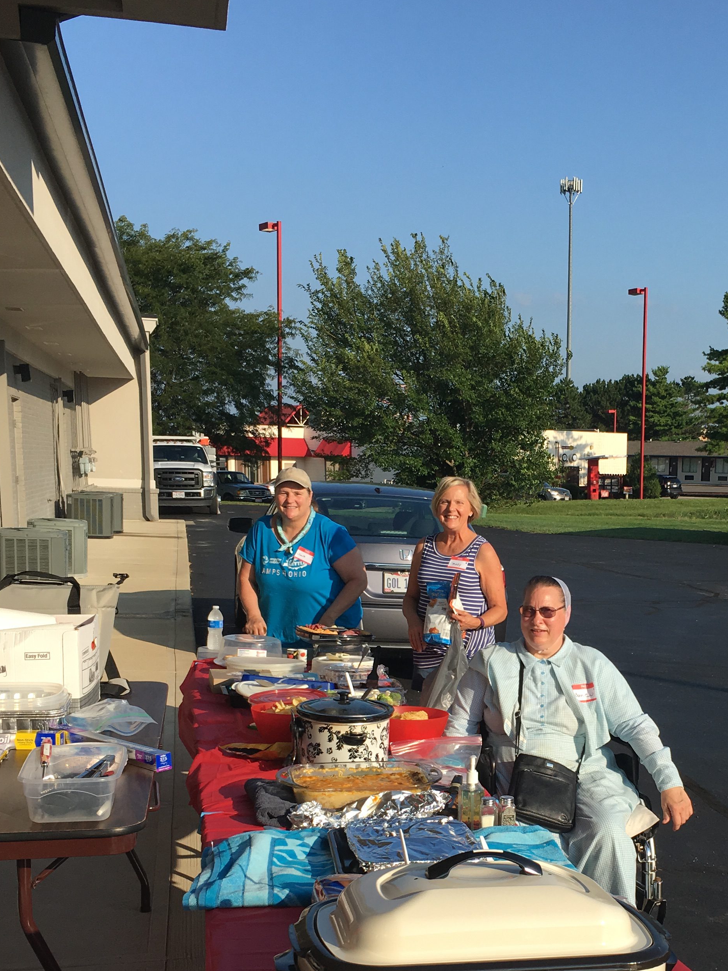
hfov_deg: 30.3
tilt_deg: -9.5
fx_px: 1318
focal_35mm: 47
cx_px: 549
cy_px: 672
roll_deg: -1.5
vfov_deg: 39.8
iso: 25
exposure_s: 1/1374
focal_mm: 4.15
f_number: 2.2
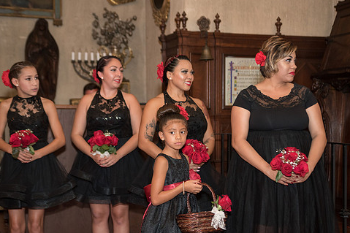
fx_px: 612
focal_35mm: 63
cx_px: 179
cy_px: 136
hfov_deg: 31.9
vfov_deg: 21.5
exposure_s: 1/80
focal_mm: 52
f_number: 2.8
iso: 2000
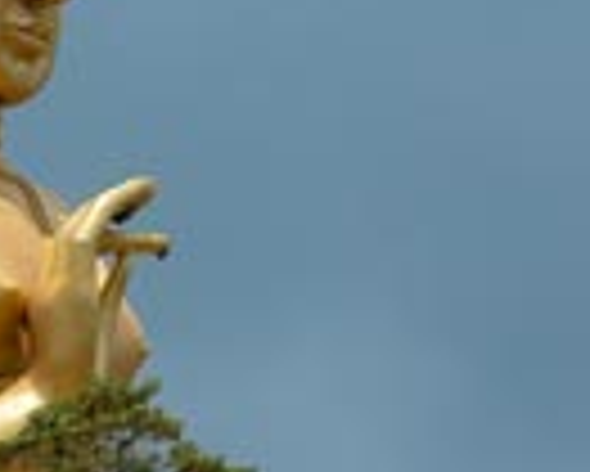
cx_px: 7
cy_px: 153
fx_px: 9192
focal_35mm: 526
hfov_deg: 3.7
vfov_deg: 2.9
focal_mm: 183
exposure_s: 1/1600
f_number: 9
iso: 250
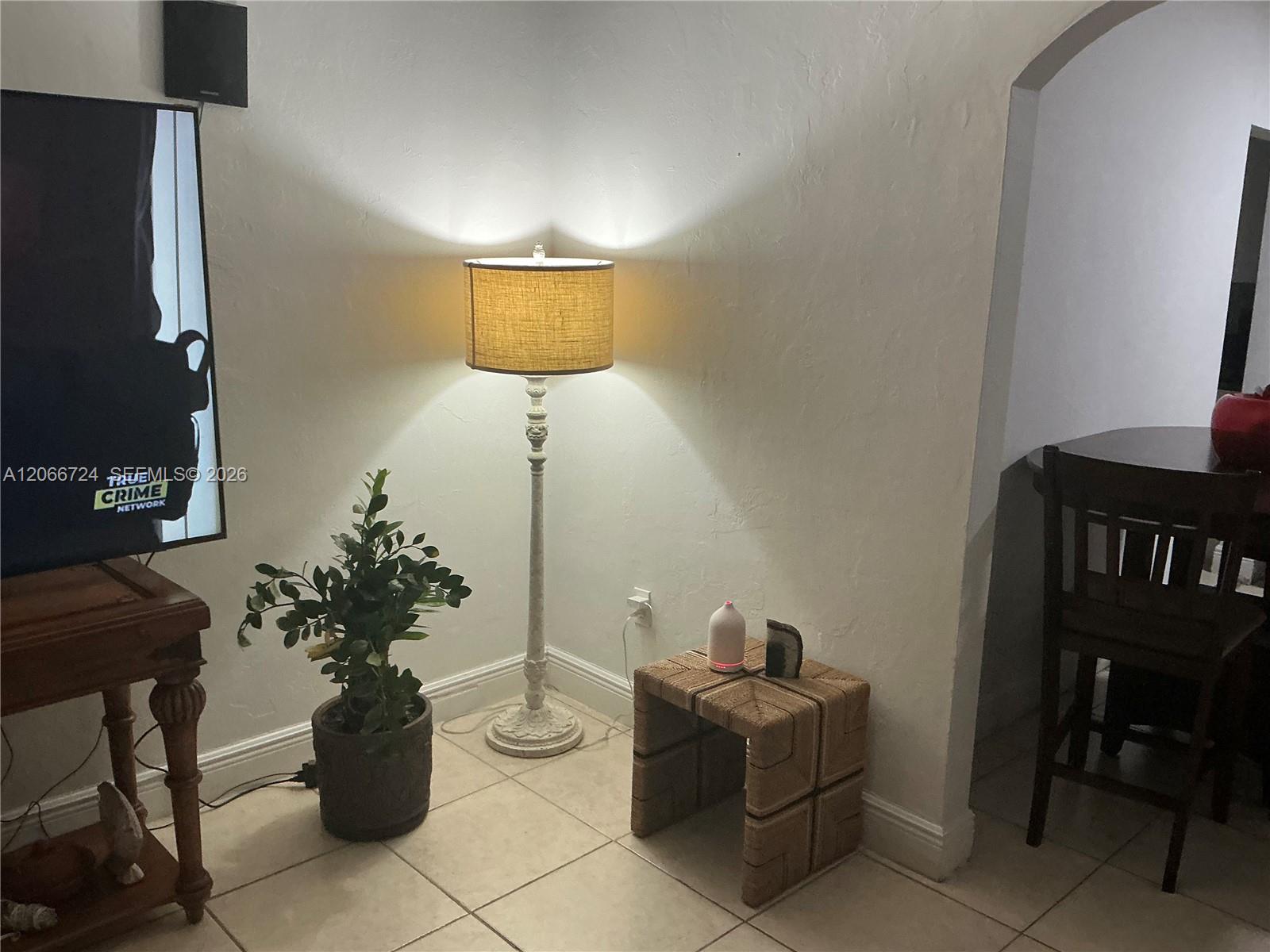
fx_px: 1027
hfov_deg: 63.4
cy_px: 476
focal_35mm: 28
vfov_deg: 49.7
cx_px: 635
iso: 125
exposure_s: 1/60
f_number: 1.8
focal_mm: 3
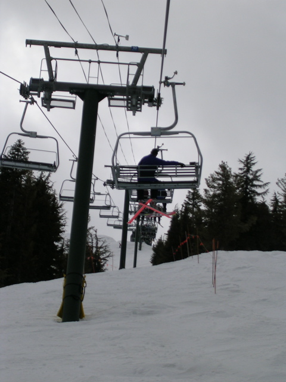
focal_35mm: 115
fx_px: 1267
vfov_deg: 17.1
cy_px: 191
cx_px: 143
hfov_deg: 12.9
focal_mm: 17.4
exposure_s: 1/858
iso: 50
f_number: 4.9
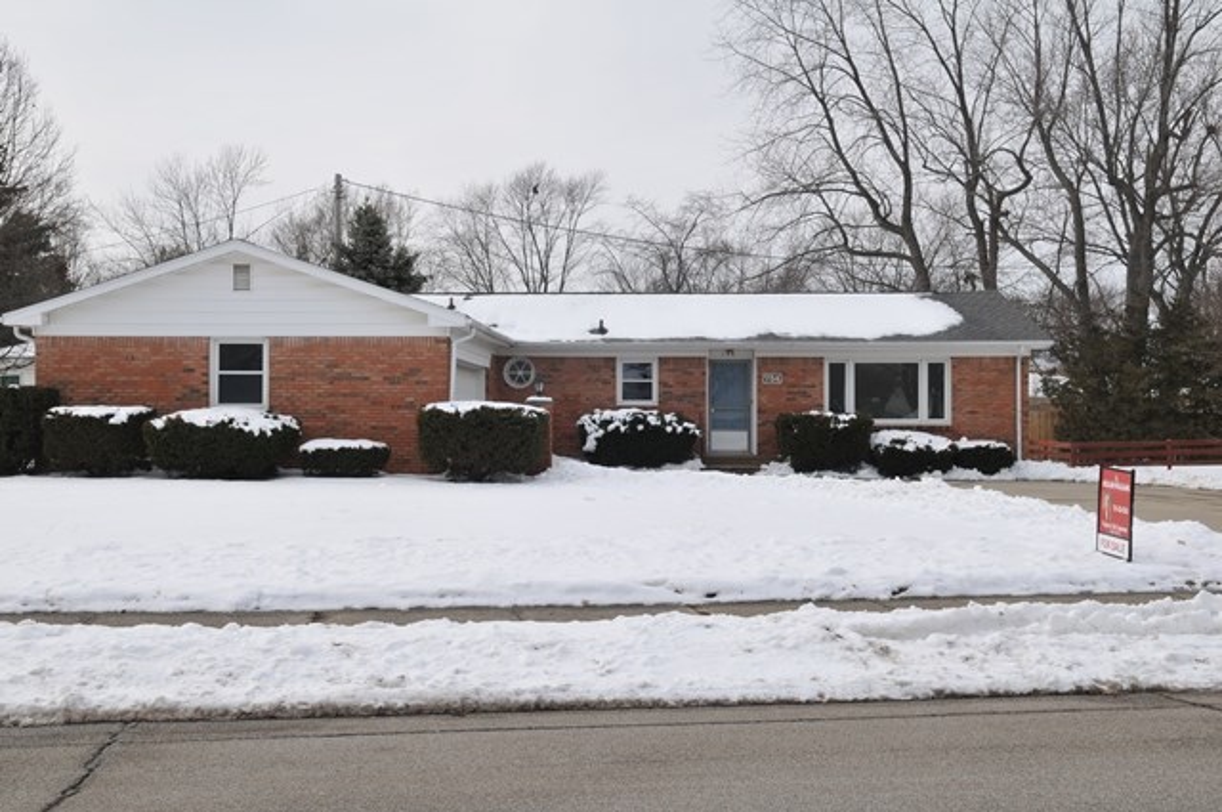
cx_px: 611
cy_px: 406
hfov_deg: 49.6
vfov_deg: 34.1
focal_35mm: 39
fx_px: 1322
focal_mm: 26
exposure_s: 1/800
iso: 400
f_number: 8
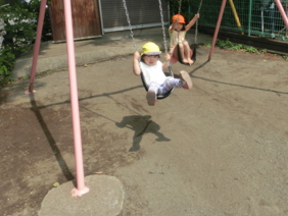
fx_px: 283
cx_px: 189
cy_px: 78
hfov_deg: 53.0
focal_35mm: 34
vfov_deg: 41.5
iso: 80
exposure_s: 1/1000
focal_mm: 4.24
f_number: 3
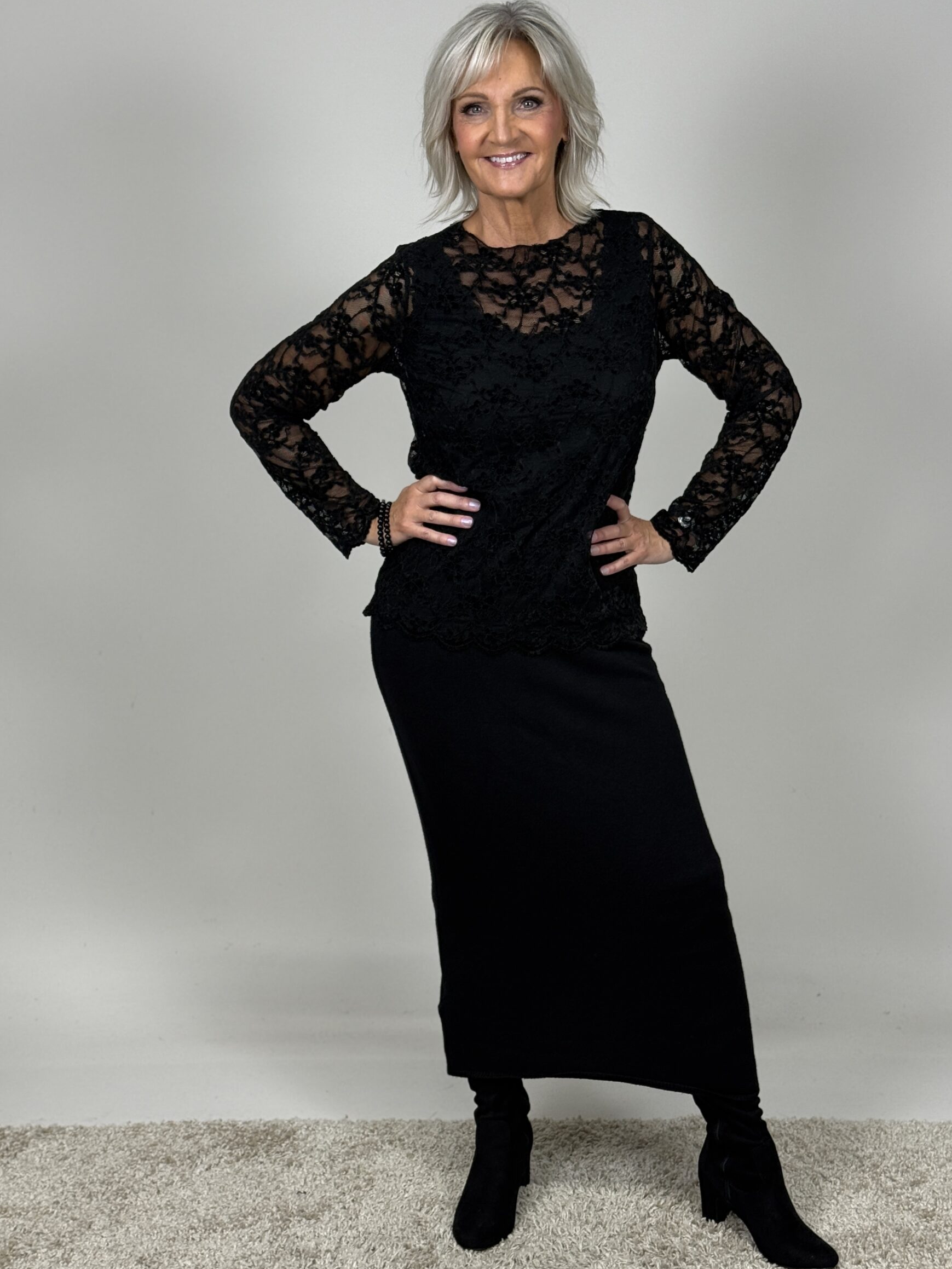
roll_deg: -0.1
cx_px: 508
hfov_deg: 27.5
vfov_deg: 36.2
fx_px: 1943
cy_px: 637
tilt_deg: -11.3
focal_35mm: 53
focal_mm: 6.76
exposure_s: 1/112
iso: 100
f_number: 1.78
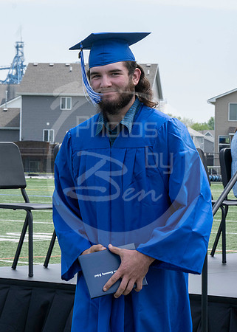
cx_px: 41
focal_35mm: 177
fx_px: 1673
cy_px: 87
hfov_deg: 8.1
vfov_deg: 11.3
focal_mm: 70
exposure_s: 1/250
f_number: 13
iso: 200
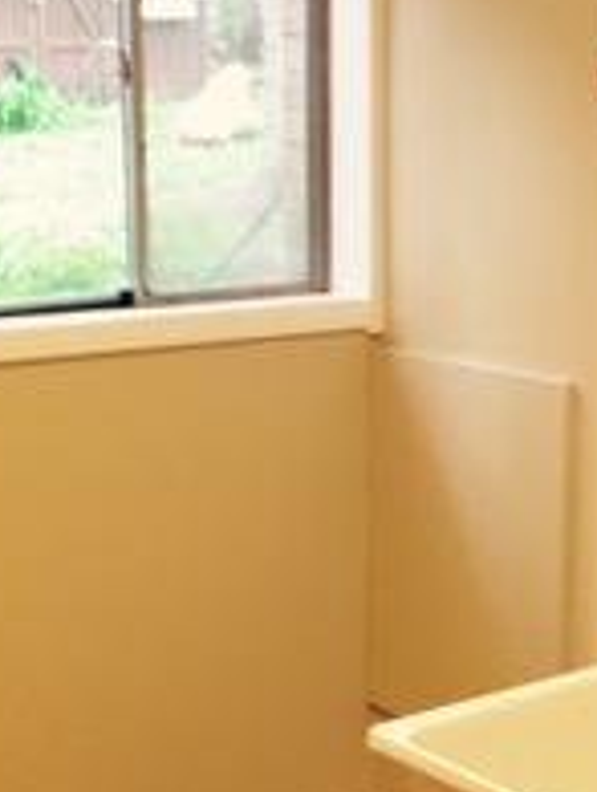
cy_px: 491
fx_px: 1971
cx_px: 280
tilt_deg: -12.7
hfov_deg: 17.2
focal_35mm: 86
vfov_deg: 22.7
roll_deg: -0.9
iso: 64
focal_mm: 4.28
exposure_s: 1/20
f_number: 2.4
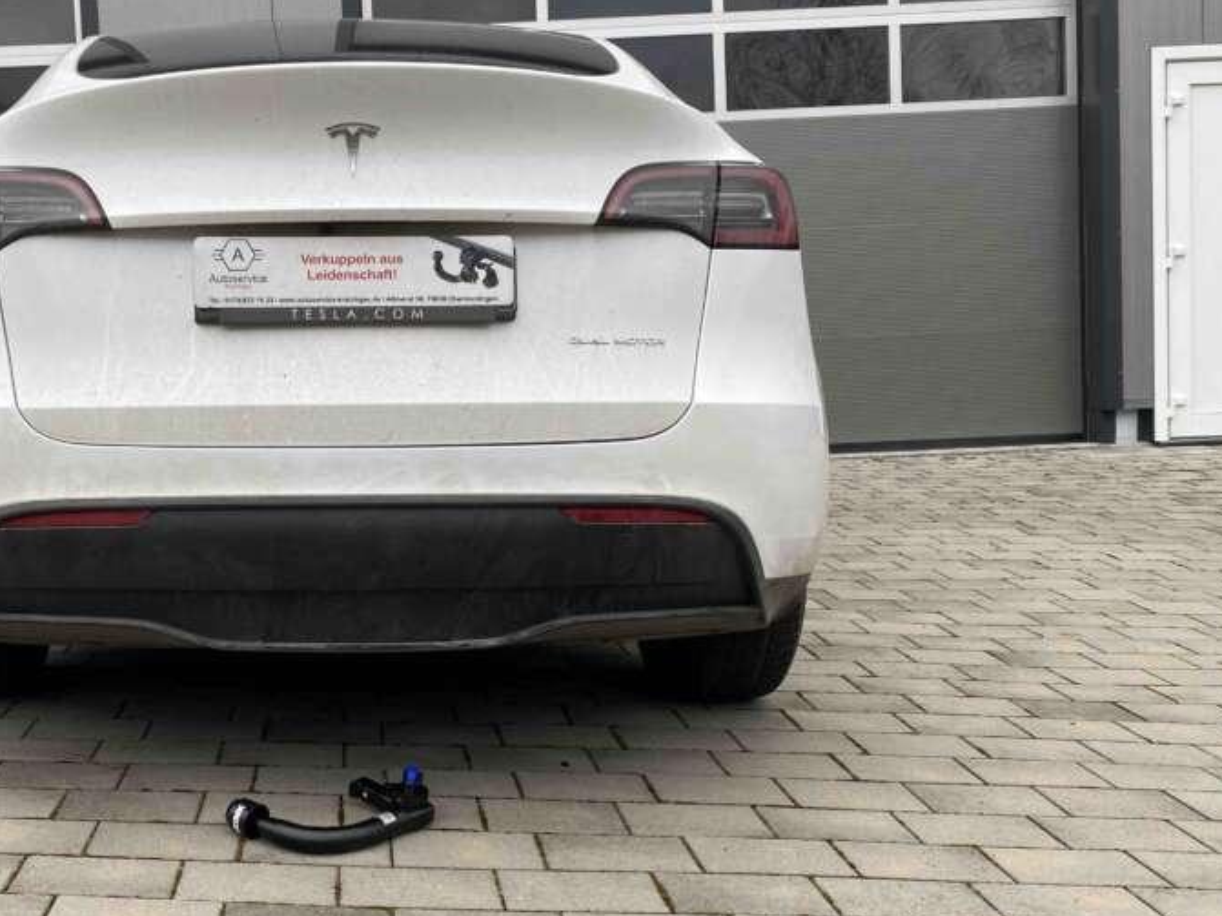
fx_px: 1412
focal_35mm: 40
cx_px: 350
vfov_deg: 35.9
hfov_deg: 45.6
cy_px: 464
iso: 40
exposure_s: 1/122
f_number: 1.8
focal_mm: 4.25
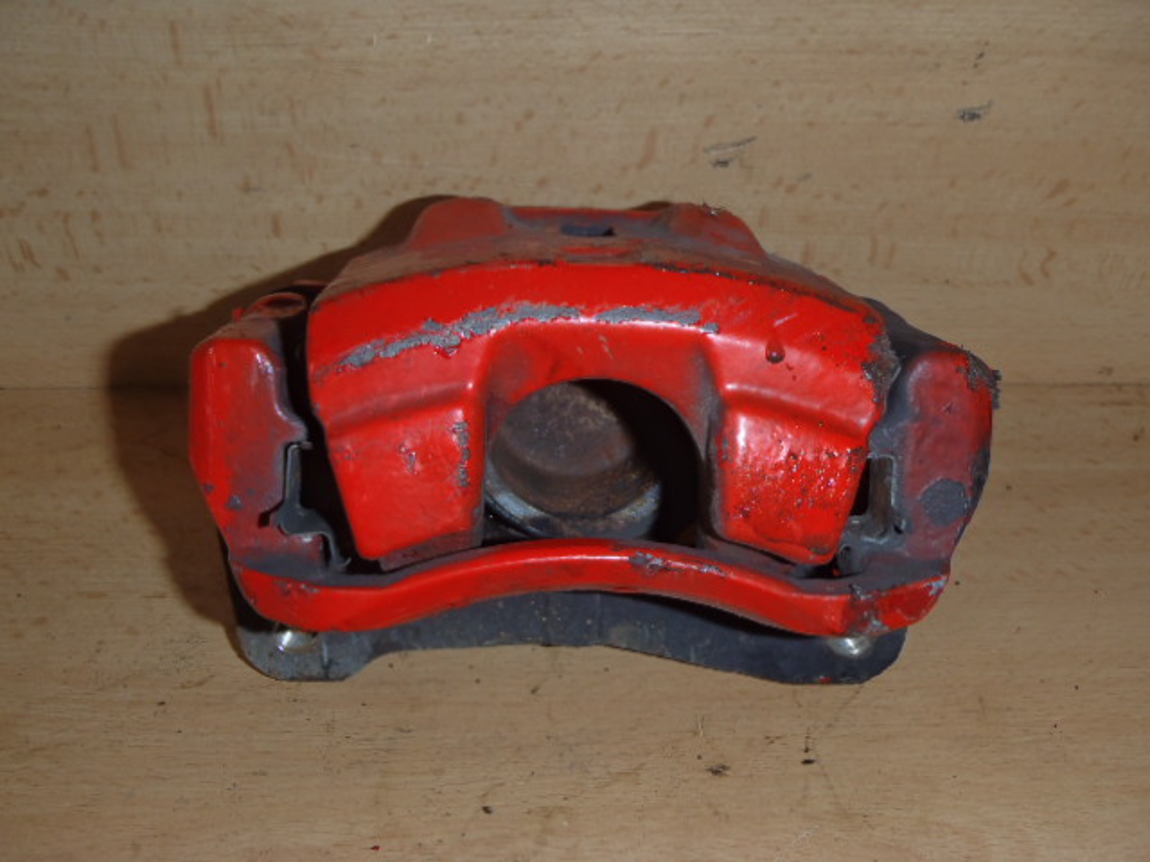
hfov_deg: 49.0
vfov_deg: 37.7
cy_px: 431
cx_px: 575
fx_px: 1262
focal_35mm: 38
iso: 100
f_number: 4.6
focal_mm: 6.83
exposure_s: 1/40
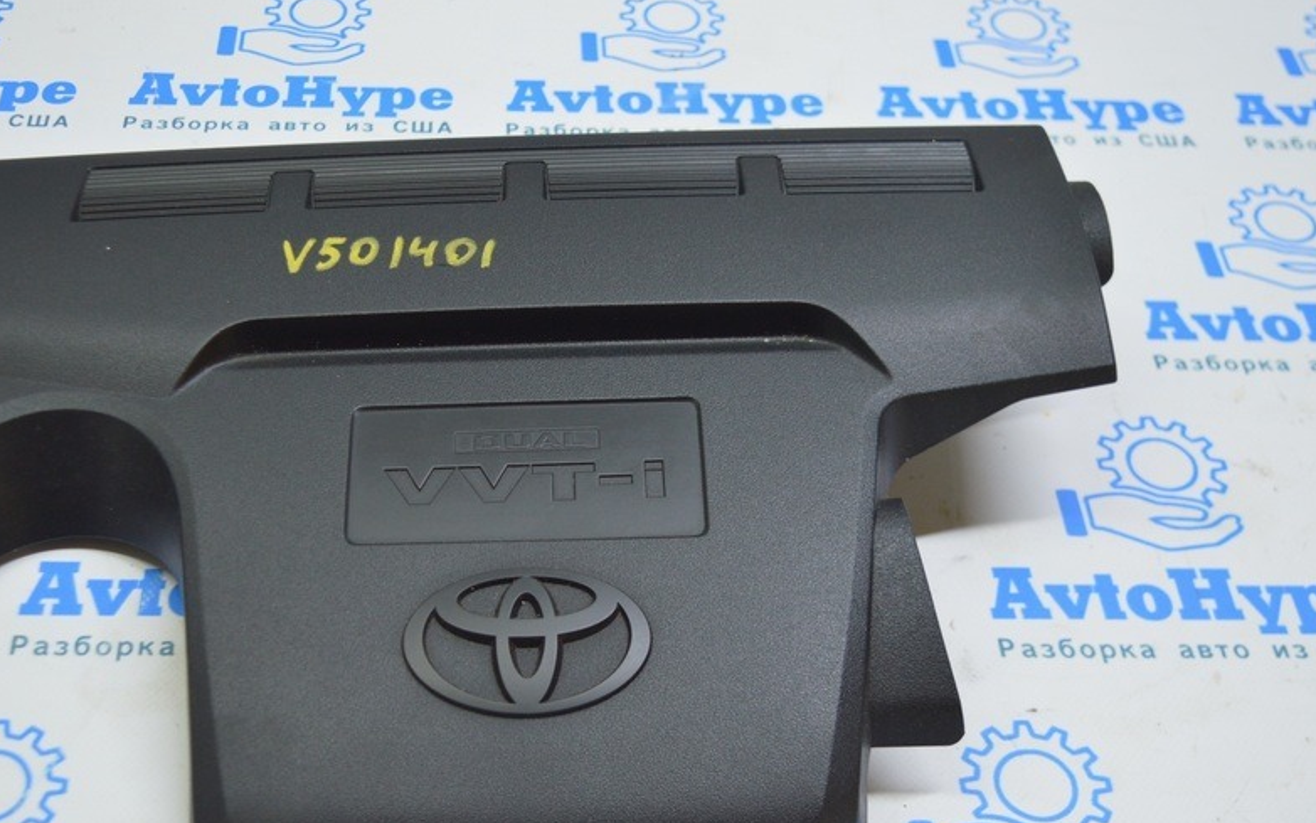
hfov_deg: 41.6
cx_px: 523
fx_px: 1722
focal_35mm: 48
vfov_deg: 26.8
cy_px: 502
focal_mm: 24
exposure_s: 1/50
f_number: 4
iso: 400
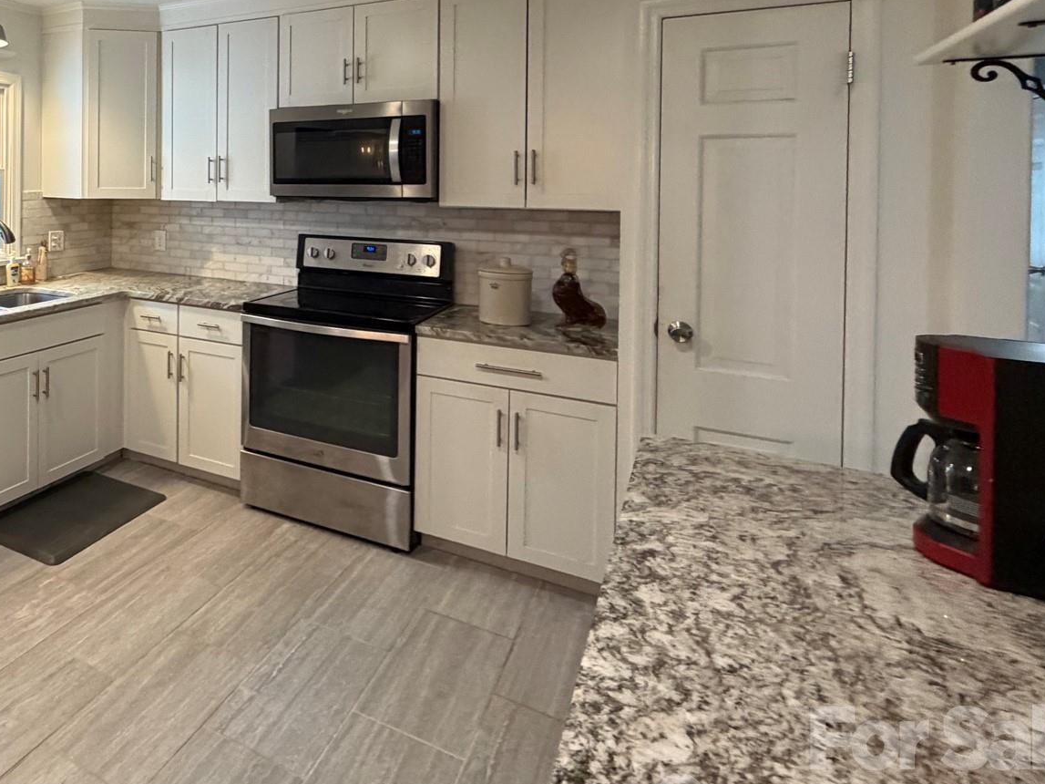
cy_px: 185
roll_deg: -0.8
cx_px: 168
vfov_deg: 52.2
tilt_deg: -1.7
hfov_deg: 61.8
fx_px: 755
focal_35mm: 25
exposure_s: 1/60
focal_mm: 2.22
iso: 400
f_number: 2.2
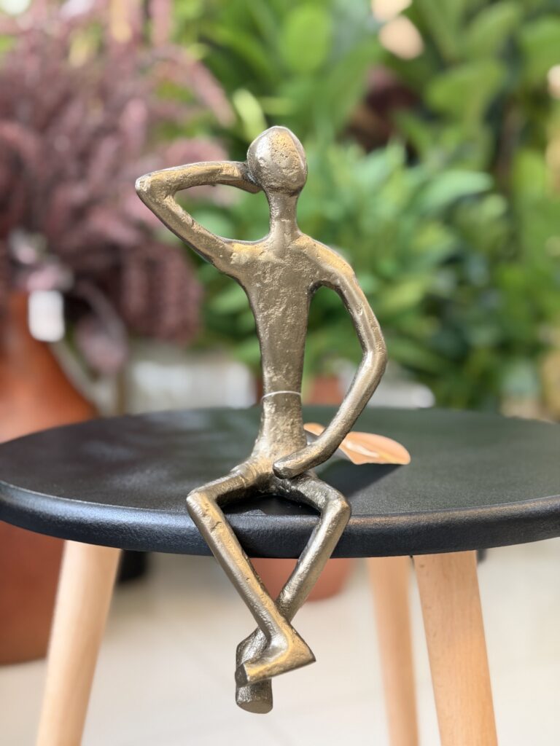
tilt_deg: -6.2
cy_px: 373
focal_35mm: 48
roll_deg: +0.8
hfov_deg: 30.3
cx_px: 280
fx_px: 1035
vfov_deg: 39.7
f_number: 1.78
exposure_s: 1/40
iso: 320
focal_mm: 6.76
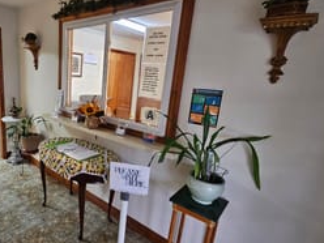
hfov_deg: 75.3
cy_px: 125
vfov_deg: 63.4
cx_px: 97
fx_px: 197
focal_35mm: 21
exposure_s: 1/30
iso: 320
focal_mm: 2.2
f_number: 2.2
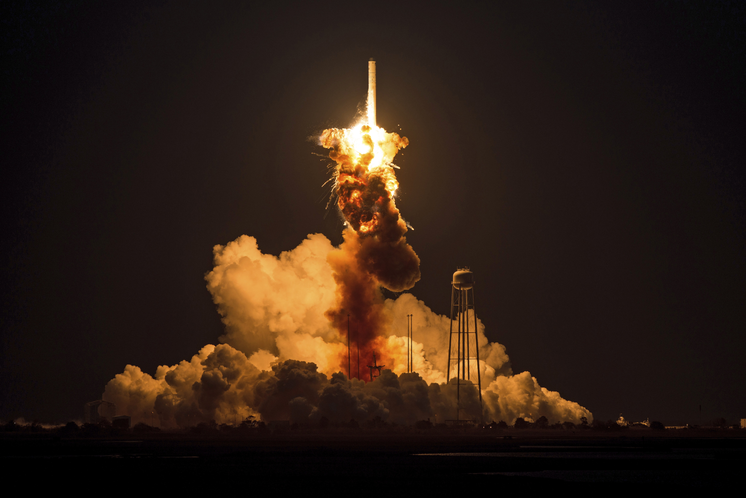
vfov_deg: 4.6
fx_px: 6218
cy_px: 249
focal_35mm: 300
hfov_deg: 6.9
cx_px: 373
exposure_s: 1/1000
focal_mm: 300
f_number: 5.6
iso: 250
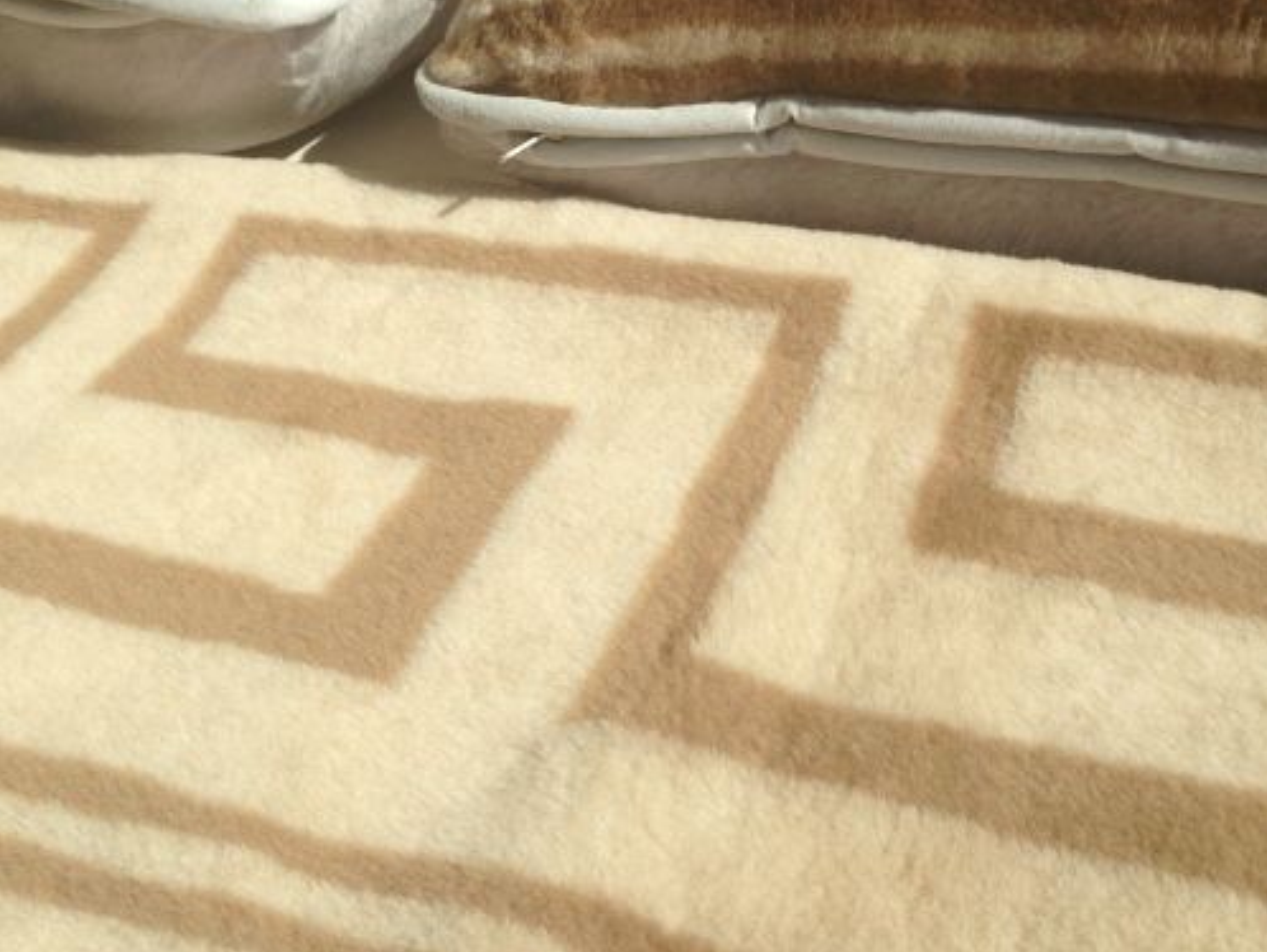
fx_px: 1721
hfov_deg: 40.2
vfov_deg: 30.6
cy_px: 288
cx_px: 492
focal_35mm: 47
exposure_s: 1/1938
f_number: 2.4
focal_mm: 4.13
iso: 50
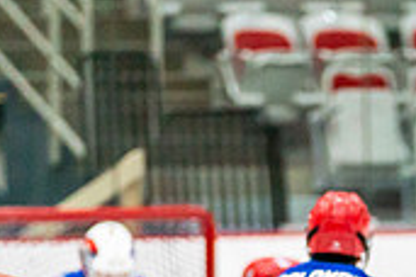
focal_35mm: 613
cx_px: 414
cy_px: 441
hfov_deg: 3.4
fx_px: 7083
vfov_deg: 2.2
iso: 3200
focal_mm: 165
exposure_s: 1/1250
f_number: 2.8
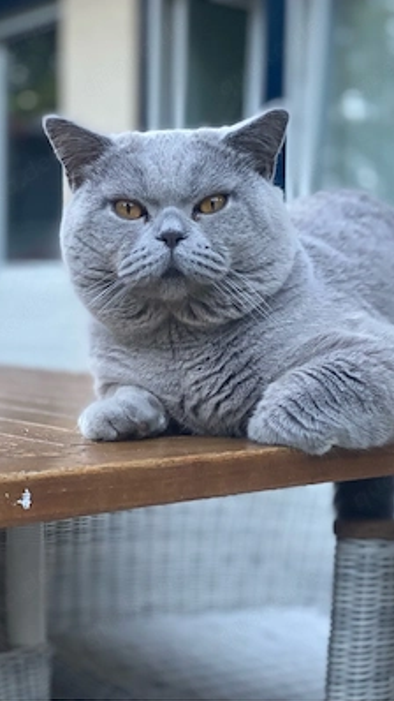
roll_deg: -2.0
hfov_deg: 21.1
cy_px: 350
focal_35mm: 57
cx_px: 172
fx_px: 1058
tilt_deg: -1.9
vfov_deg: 36.6
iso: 250
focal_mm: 6
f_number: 2
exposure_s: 1/114
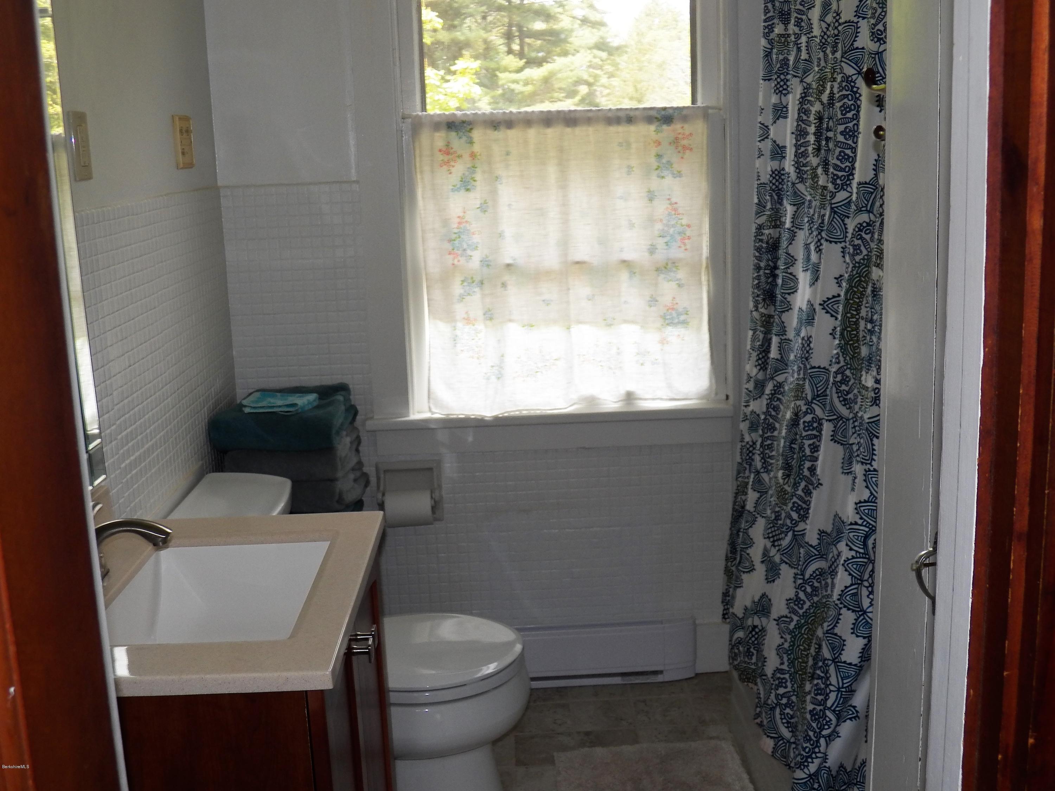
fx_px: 1067
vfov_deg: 40.7
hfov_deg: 52.6
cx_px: 528
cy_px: 396
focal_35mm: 35
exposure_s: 1/125
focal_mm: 6.3
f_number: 2.8
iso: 125
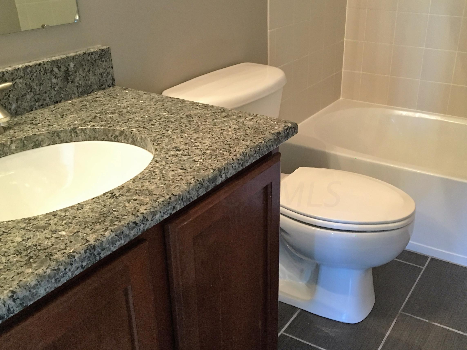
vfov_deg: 37.7
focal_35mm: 38
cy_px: 194
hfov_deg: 48.7
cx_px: 280
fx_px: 513
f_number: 2.2
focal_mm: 4.15
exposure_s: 1/30
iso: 200
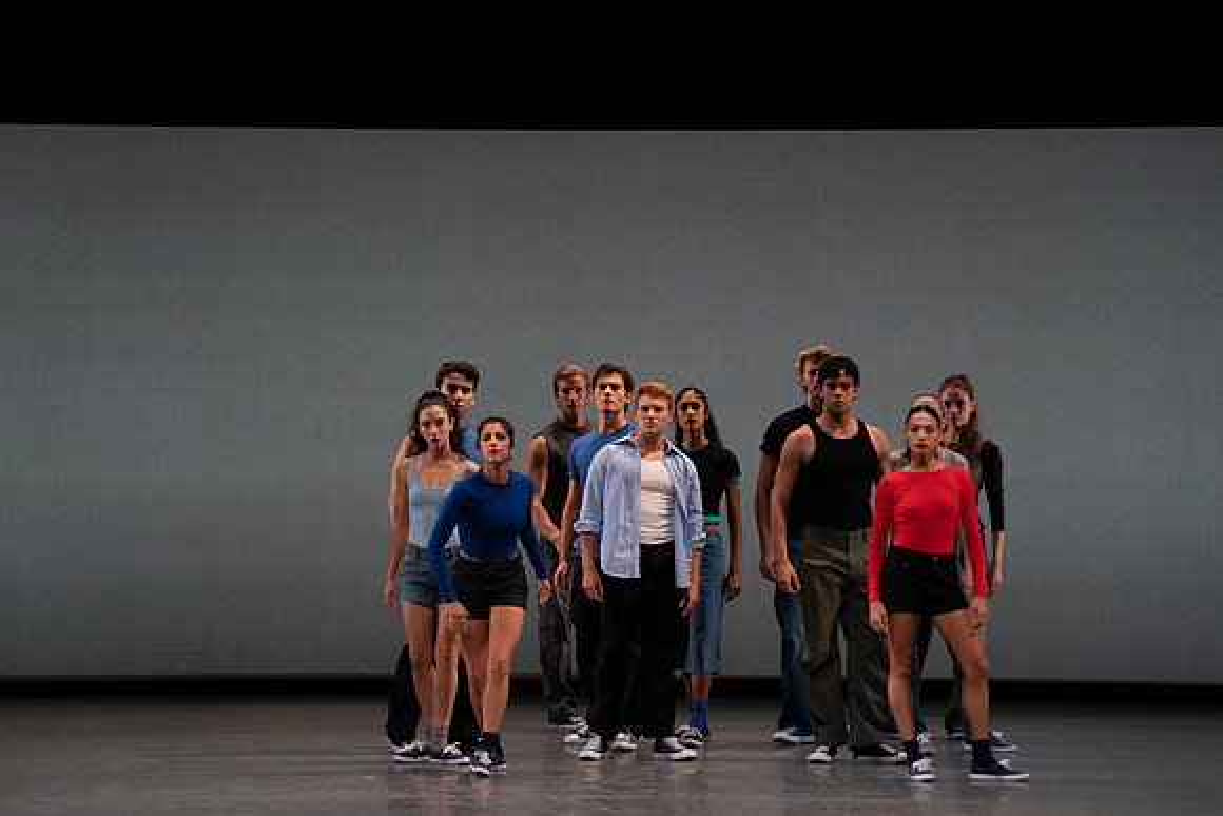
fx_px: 6354
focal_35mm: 187
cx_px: 612
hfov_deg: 11.0
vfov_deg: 7.3
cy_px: 408
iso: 4000
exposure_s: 1/640
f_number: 7.1
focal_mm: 187
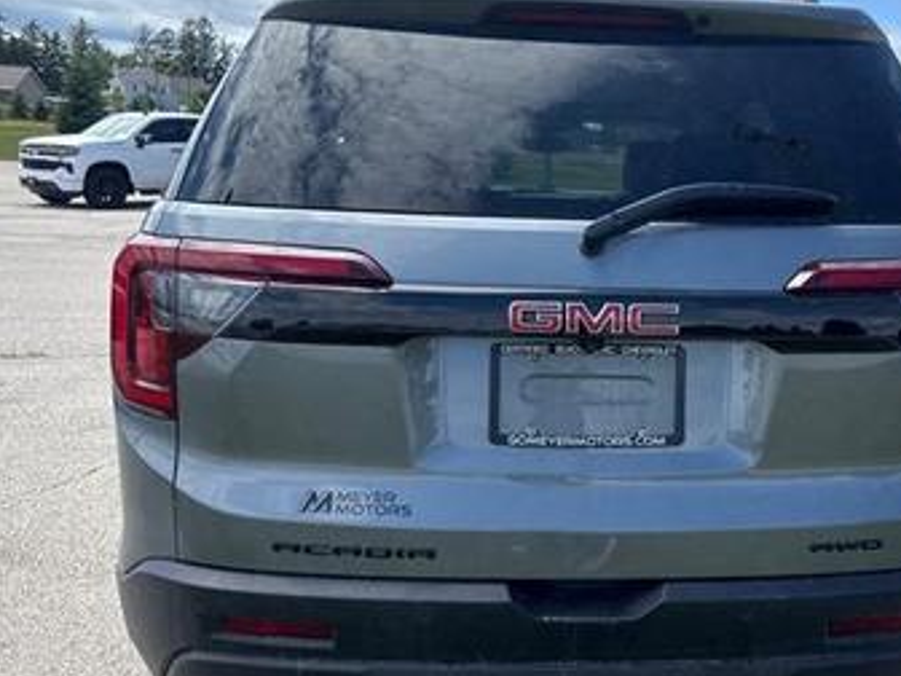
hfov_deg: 50.6
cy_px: 351
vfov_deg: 39.7
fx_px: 937
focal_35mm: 36
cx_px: 587
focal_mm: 6.76
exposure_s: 1/4310
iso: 80
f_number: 1.78
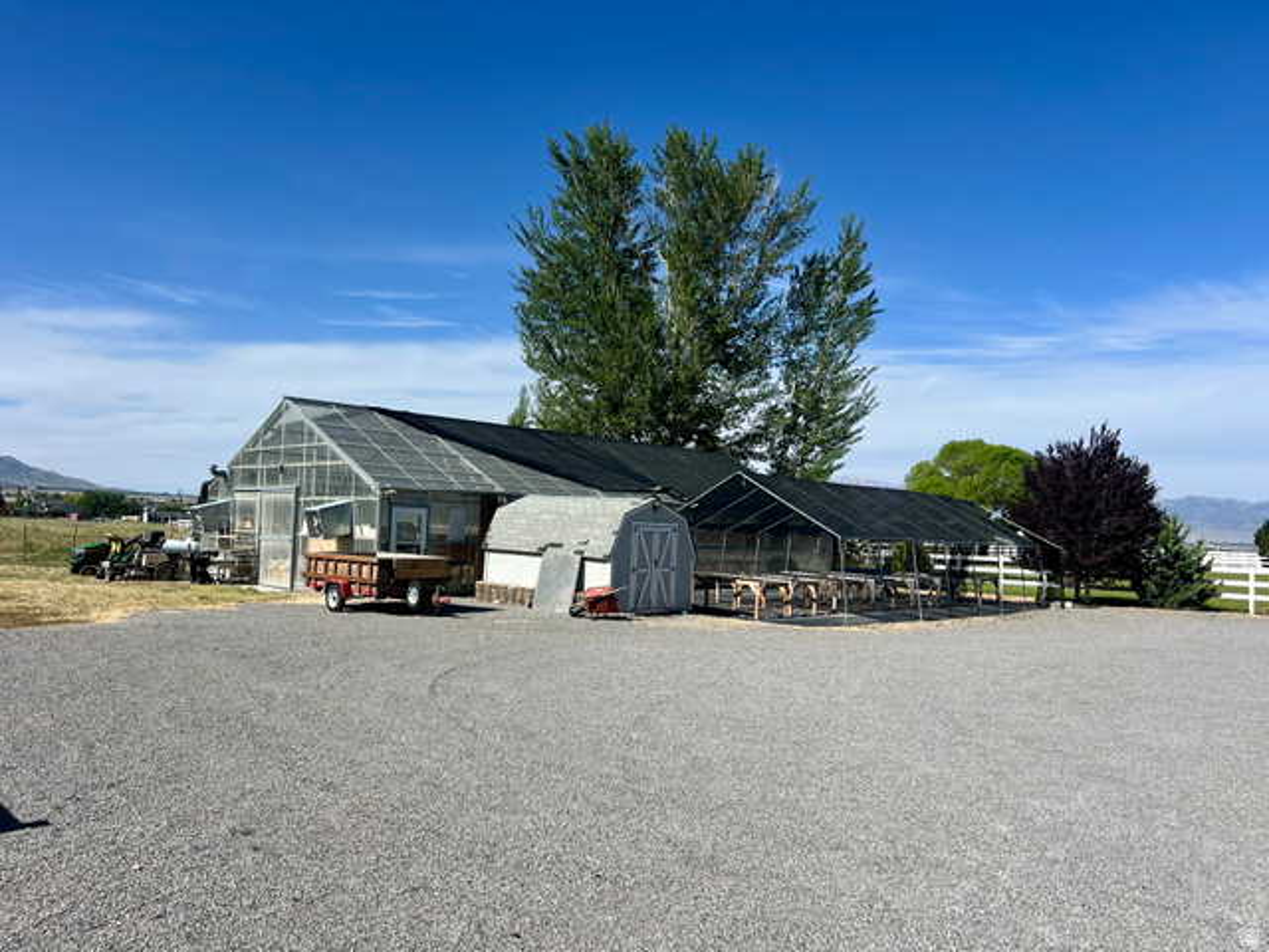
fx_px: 953
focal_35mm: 26
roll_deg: -1.7
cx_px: 634
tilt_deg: +2.5
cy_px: 476
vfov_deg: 53.1
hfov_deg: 67.3
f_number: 1.5
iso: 50
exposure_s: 1/6211
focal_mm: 5.7
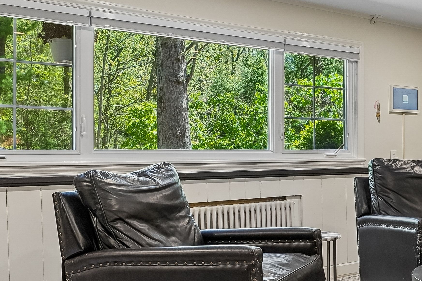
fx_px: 645
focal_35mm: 55
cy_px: 161
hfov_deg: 34.0
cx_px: 389
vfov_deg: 24.6
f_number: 6.3
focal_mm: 16
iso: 400
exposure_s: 1/30
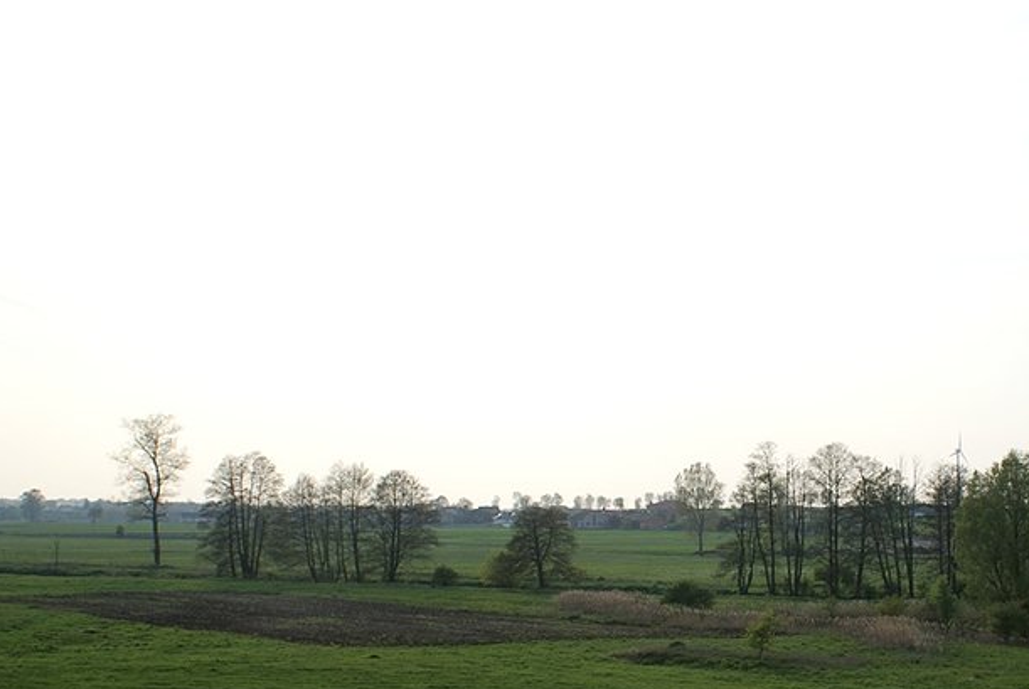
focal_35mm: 53
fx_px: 1517
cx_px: 751
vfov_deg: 25.4
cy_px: 463
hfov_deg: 36.7
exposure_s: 1/200
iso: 100
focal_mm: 24
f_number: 10
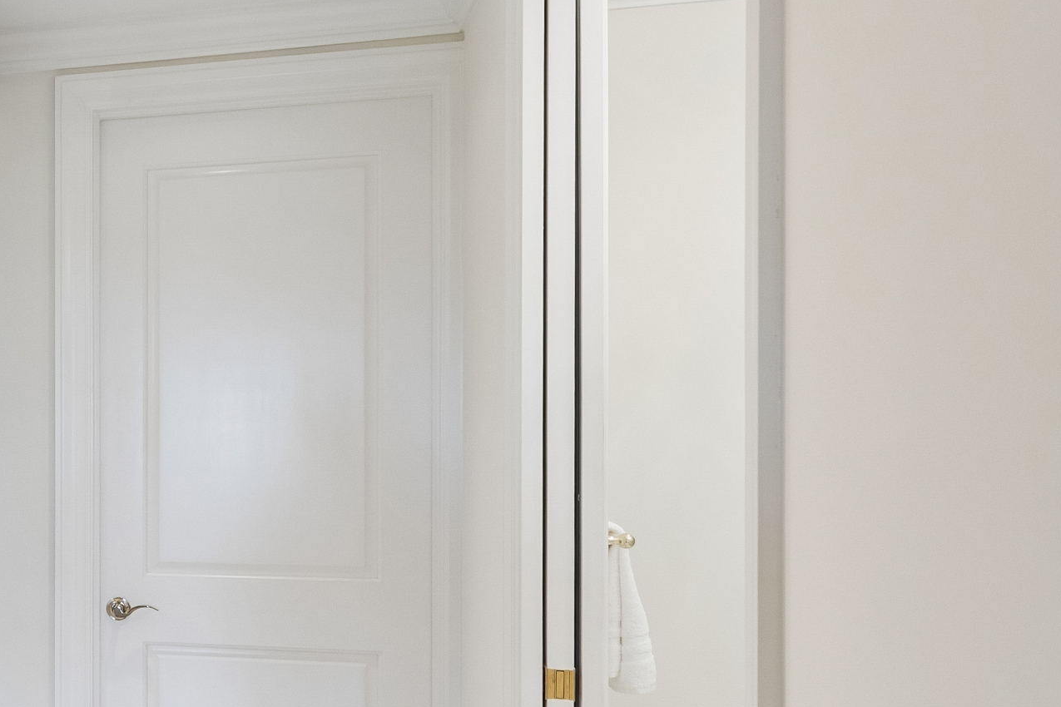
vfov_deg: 27.9
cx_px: -288
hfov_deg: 32.1
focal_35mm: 48
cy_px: 483
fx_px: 1415
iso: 500
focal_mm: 17
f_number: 8
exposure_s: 1/15
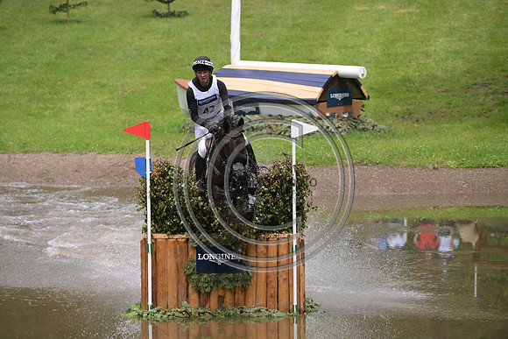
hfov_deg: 8.6
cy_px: 170
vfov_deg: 5.7
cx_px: 254
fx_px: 3387
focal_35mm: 240
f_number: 5.6
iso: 640
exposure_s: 1/1250
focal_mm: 240
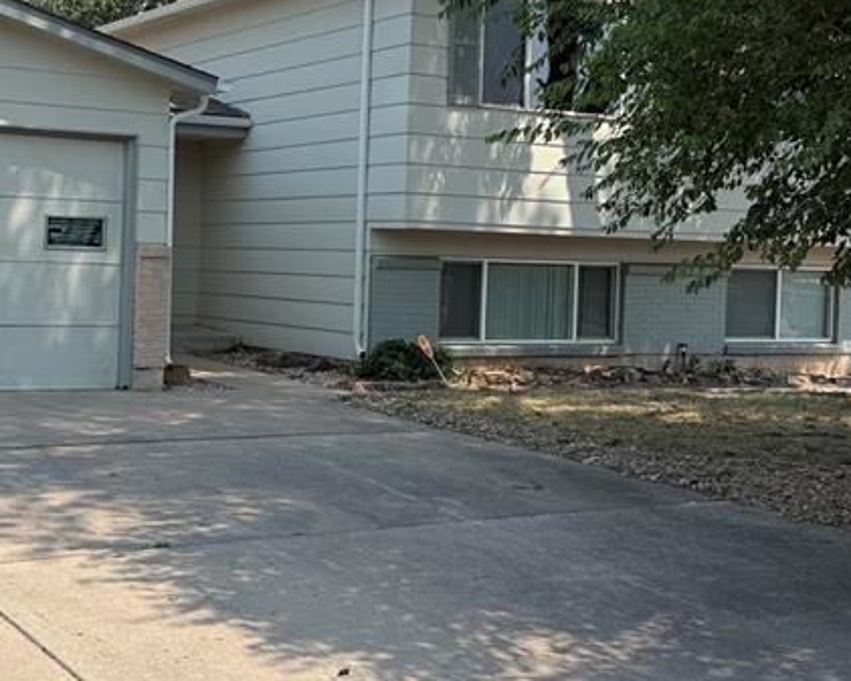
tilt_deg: +0.2
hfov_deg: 32.9
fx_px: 1436
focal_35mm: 57
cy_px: 270
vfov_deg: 26.6
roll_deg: -2.4
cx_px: 323
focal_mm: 6.76
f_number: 1.78
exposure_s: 1/4167
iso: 80
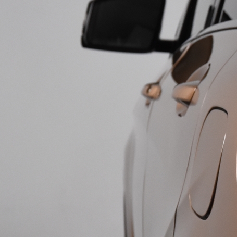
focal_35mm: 280
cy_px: 173
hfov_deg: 6.1
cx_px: 417
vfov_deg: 6.3
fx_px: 2169
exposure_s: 1/80
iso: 1600
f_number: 7.1
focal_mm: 52
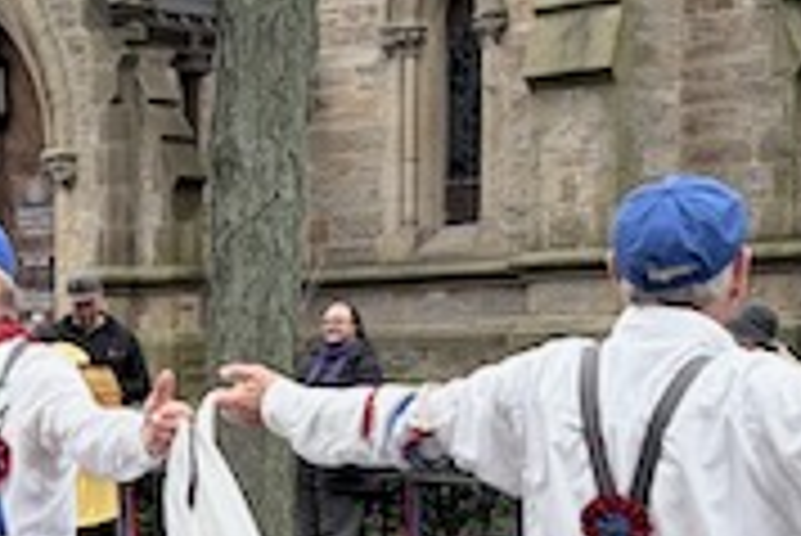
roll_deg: +1.3
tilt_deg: -7.1
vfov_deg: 13.7
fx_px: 2160
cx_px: -4
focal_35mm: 97
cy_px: 644
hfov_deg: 20.3
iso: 50
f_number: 1.6
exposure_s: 1/503
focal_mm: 5.96
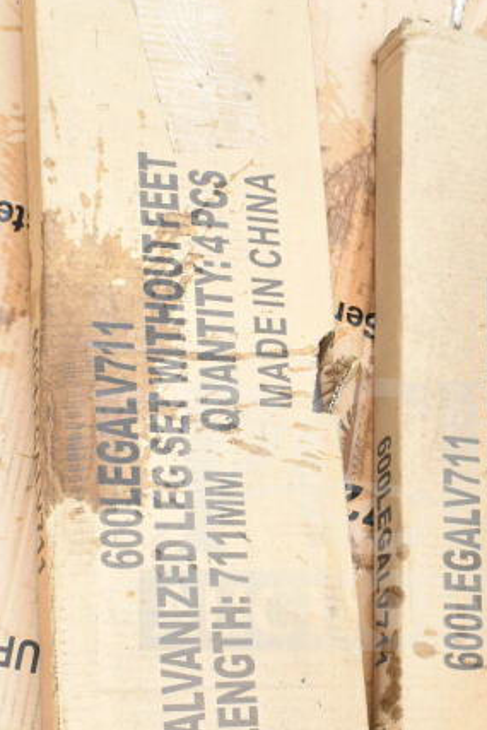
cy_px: 515
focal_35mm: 77
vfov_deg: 26.1
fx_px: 1561
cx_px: 330
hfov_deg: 17.7
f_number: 9
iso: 1600
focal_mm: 24
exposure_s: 1/320
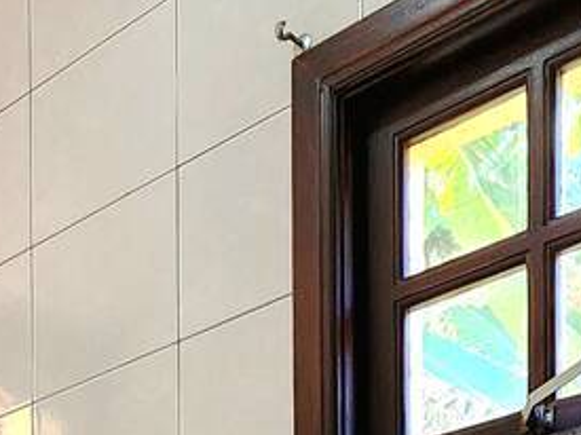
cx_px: 323
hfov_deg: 28.6
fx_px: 1141
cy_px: 952
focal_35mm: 68
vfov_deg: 15.5
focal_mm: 2.2
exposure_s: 1/60.2
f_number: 2.2
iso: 200
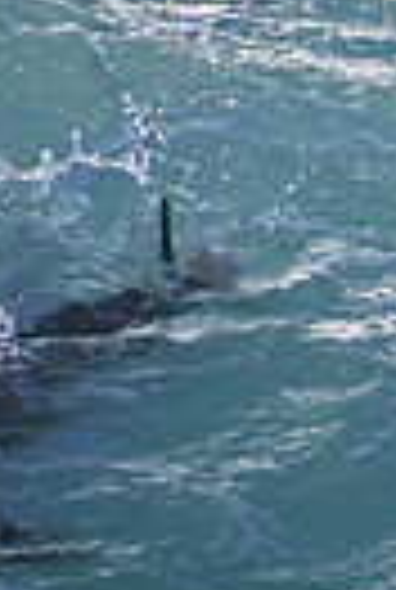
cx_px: 1529
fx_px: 43854
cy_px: 294
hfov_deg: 0.5
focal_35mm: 2672
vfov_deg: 0.8
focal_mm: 500
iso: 64
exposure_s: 1/2000
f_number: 7.1
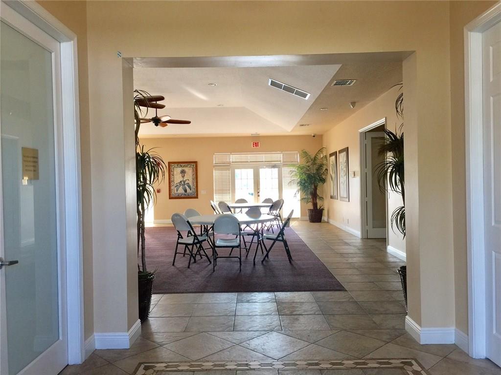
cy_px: 188
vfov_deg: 48.2
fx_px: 420
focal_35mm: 29
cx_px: 250
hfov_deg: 61.7
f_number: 2.2
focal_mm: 4.15
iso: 32
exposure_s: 1/30
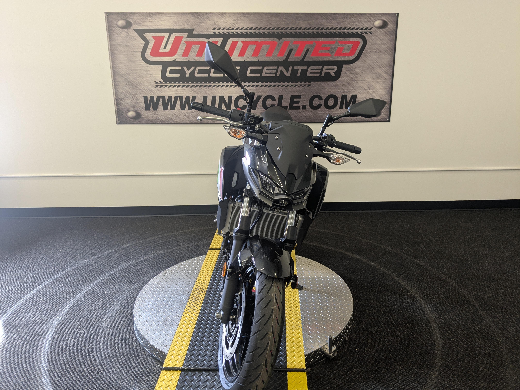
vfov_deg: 51.4
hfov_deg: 65.3
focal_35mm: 27
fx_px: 406
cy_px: 195
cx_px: 260
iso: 90
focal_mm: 4.38
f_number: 1.73
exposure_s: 1/30
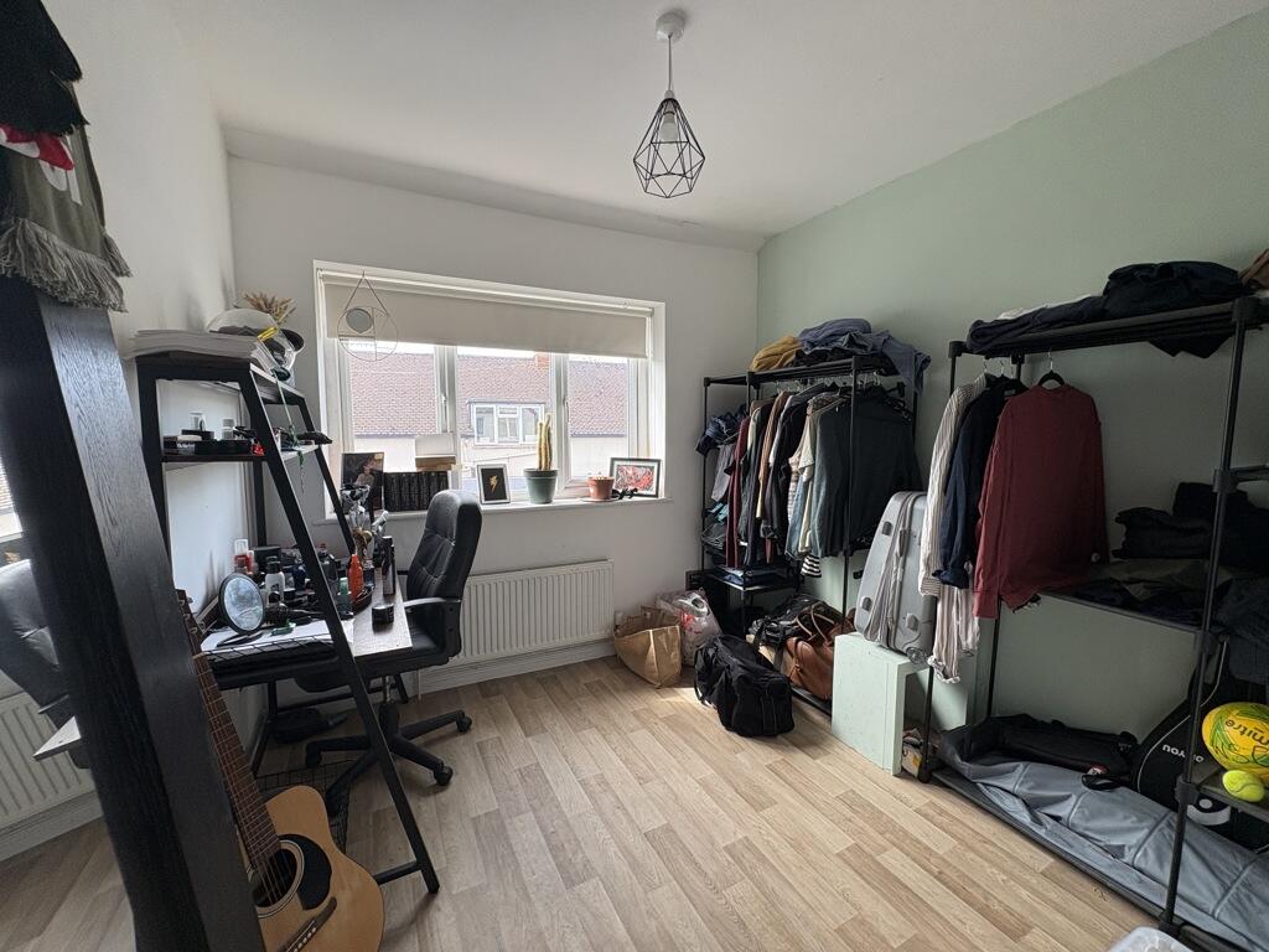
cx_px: 634
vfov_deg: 85.7
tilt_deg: -4.2
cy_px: 476
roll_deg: +0.2
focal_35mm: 14
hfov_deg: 102.1
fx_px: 513
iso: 50
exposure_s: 1/100
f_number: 2.2
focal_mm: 2.22
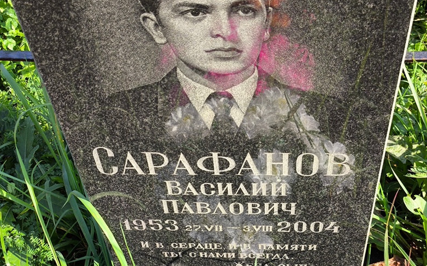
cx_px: 215
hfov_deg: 37.5
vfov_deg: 23.9
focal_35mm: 54
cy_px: 143
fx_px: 628
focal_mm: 4.71
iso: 50
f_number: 1.7
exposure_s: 1/353
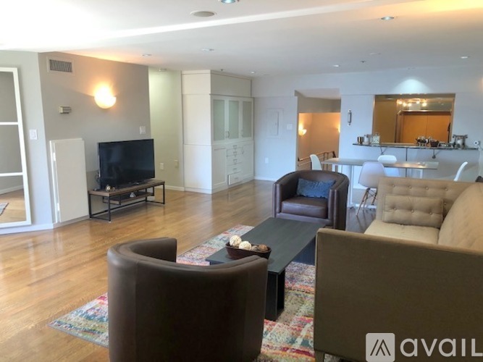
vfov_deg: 49.7
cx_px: 242
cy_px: 181
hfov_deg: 63.5
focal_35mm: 28
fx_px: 391
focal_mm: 3.99
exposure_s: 1/17
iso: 40
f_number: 1.8
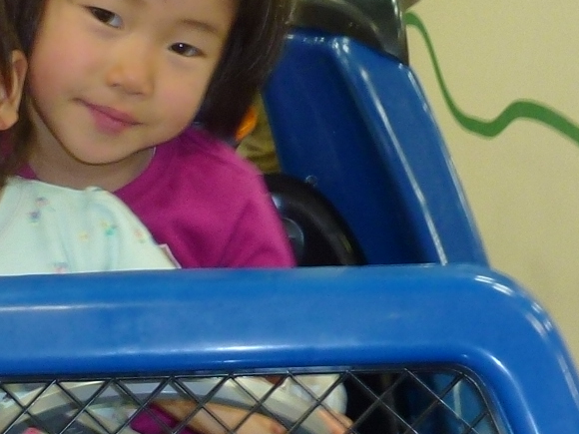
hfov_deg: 18.3
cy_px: 198
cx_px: 72
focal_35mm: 106
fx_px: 1773
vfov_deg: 14.0
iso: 100
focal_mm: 4.3
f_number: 3.3
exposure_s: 1/25
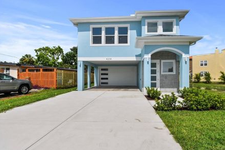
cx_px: 124
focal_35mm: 17
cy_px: 76
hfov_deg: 93.0
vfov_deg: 70.4
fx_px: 106
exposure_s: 1/640
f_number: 7.1
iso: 100
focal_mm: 10
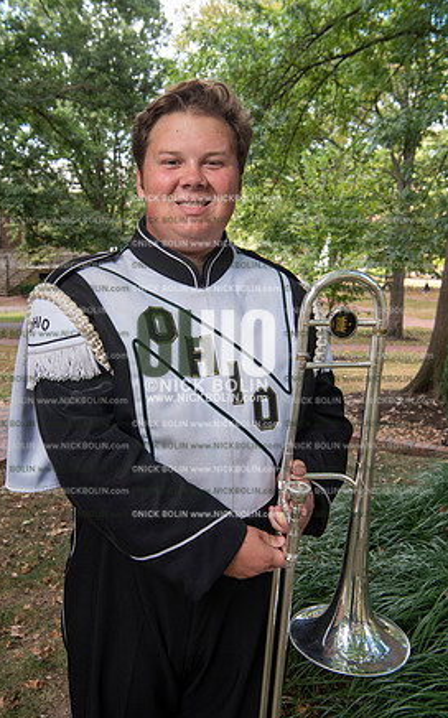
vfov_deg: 49.3
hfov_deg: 31.9
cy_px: 356
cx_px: 206
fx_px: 782
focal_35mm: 40
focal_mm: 38
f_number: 8
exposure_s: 1/100
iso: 500
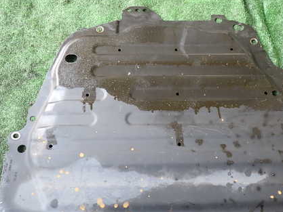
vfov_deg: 39.6
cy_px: 123
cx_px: 170
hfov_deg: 51.0
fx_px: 294
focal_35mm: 36
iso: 160
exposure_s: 1/60
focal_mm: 4.5
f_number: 2
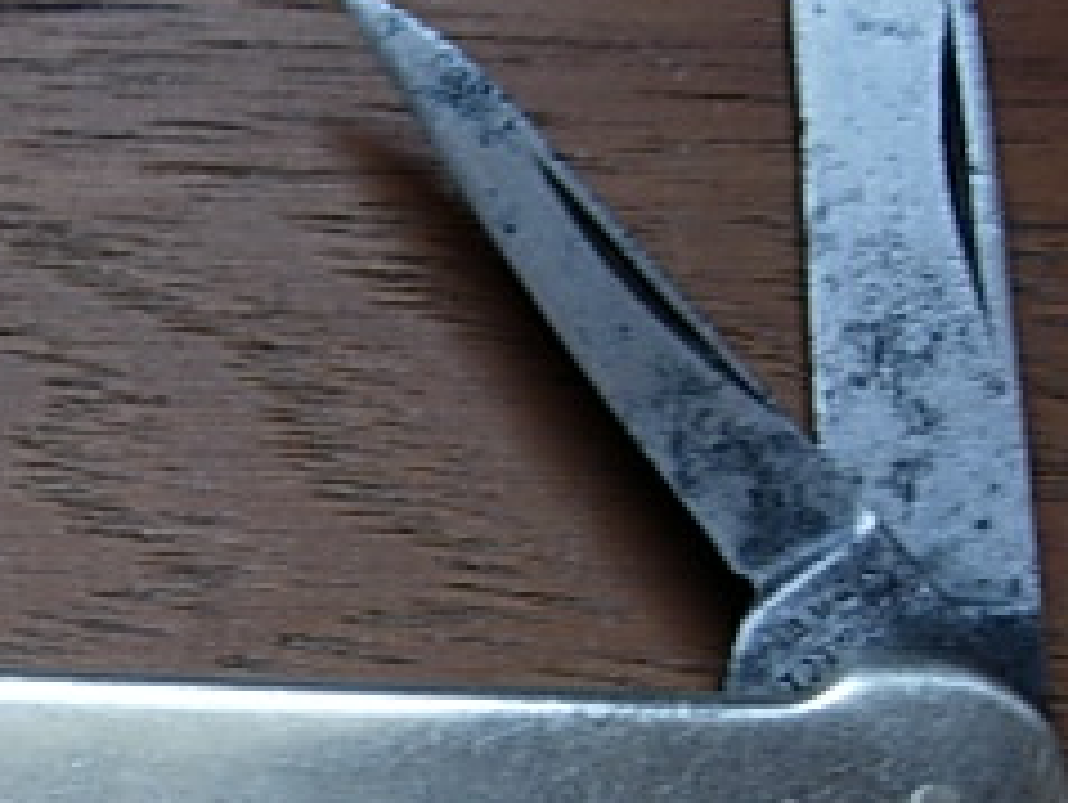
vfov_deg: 14.4
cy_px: 650
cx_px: 72
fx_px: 3150
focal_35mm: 102
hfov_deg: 18.9
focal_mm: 7.8
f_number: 2.8
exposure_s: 1/11.6
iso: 64
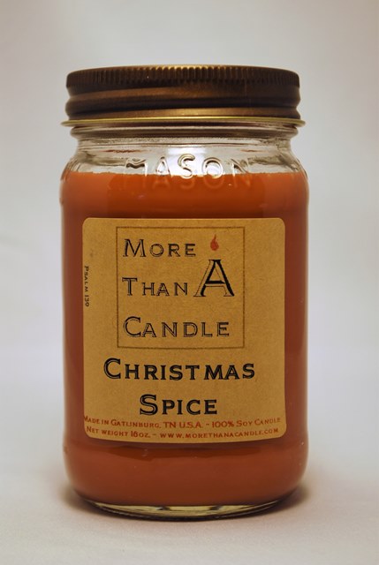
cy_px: 282
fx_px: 1298
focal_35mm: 82
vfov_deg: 24.6
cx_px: 190
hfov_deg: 16.6
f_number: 5.6
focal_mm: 55
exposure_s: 1/100
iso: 200
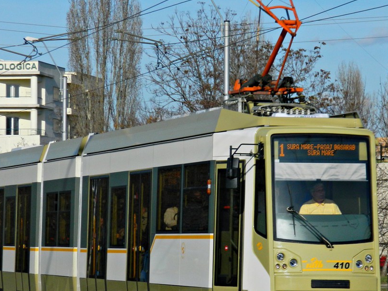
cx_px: 178
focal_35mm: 203
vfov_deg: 7.3
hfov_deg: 9.7
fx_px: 2276
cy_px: 150
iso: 80
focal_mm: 23.2
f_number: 13.4
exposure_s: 1/200
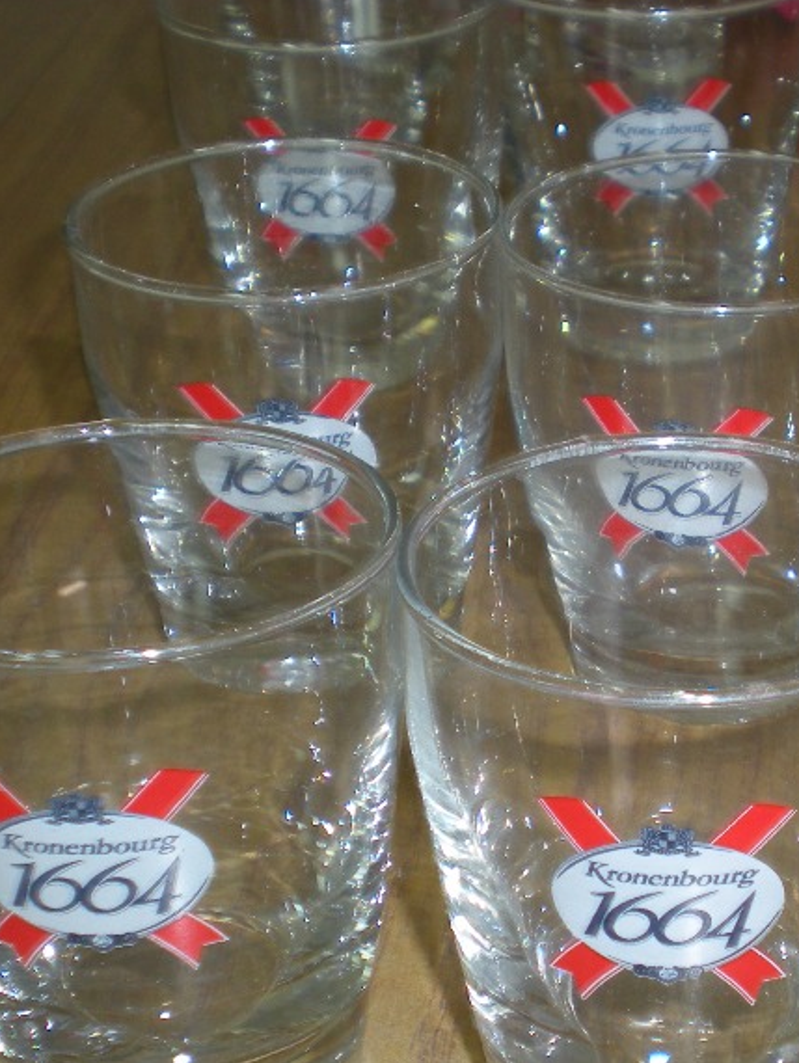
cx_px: 745
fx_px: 2367
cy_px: 693
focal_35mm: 77
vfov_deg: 25.2
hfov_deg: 18.8
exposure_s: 1/30
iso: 64
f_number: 3.5
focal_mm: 7.4
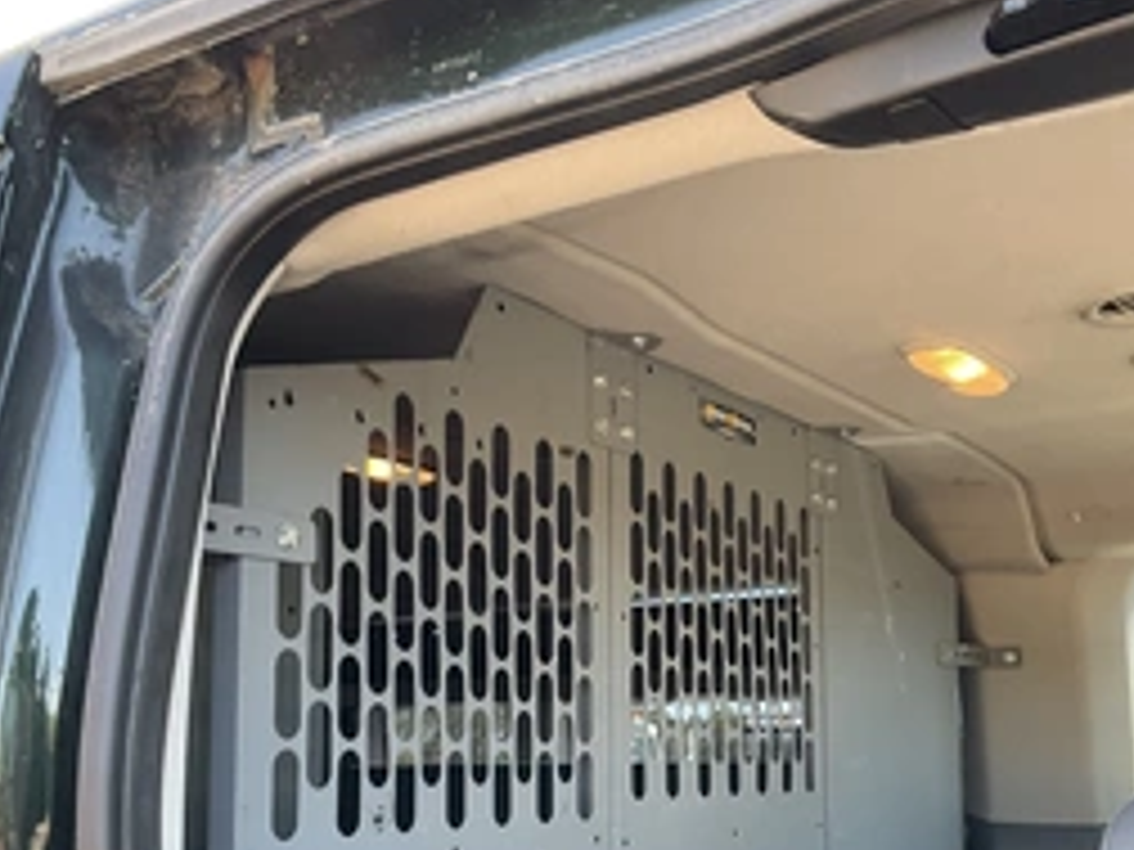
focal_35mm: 46
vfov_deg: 30.9
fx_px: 1507
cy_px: 657
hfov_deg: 41.1
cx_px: 680
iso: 50
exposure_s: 1/122
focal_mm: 3
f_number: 1.8
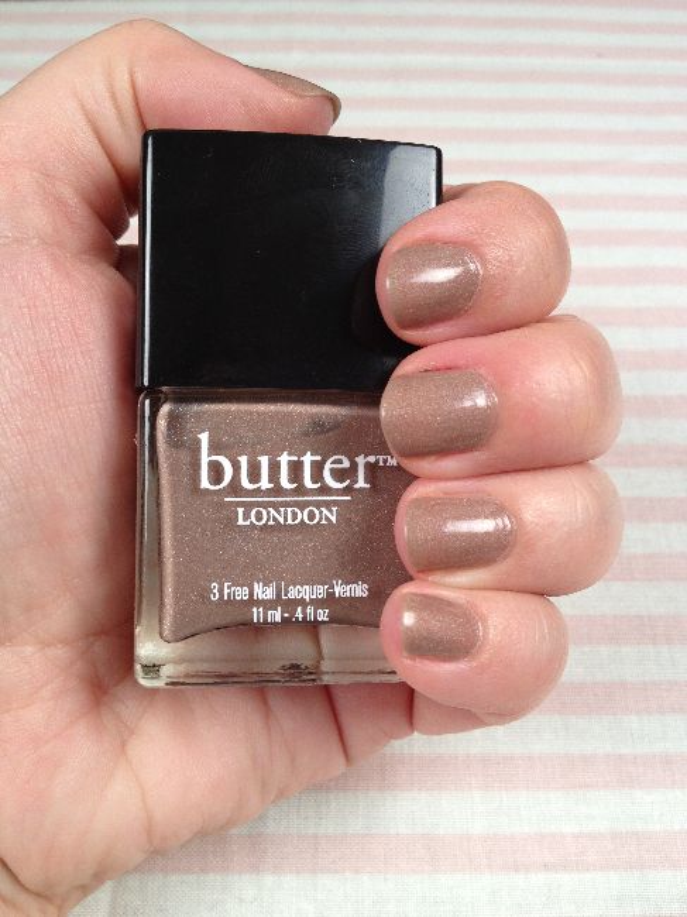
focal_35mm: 35
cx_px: 344
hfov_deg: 40.7
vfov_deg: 52.6
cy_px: 458
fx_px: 927
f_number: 2.4
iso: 64
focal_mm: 4.28
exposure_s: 1/120
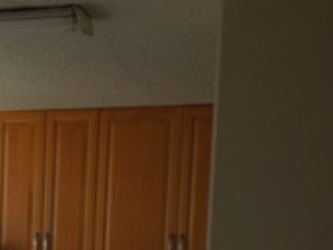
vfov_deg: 14.4
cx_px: 4
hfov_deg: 20.4
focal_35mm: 93
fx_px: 895
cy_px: 413
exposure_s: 1/250
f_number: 3.3
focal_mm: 4.5
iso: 100
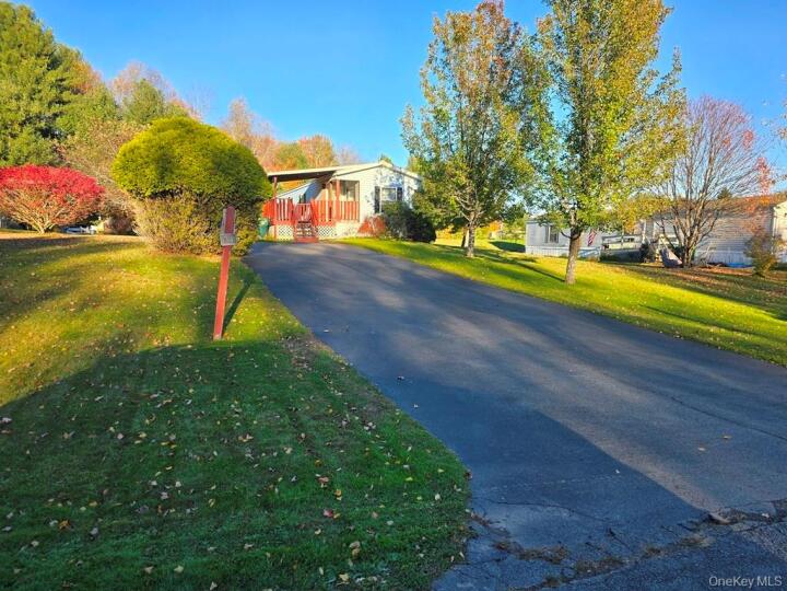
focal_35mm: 23
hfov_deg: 73.9
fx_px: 523
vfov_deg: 58.9
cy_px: 296
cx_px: 394
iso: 12
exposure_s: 1/245
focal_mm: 6.3
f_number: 1.7
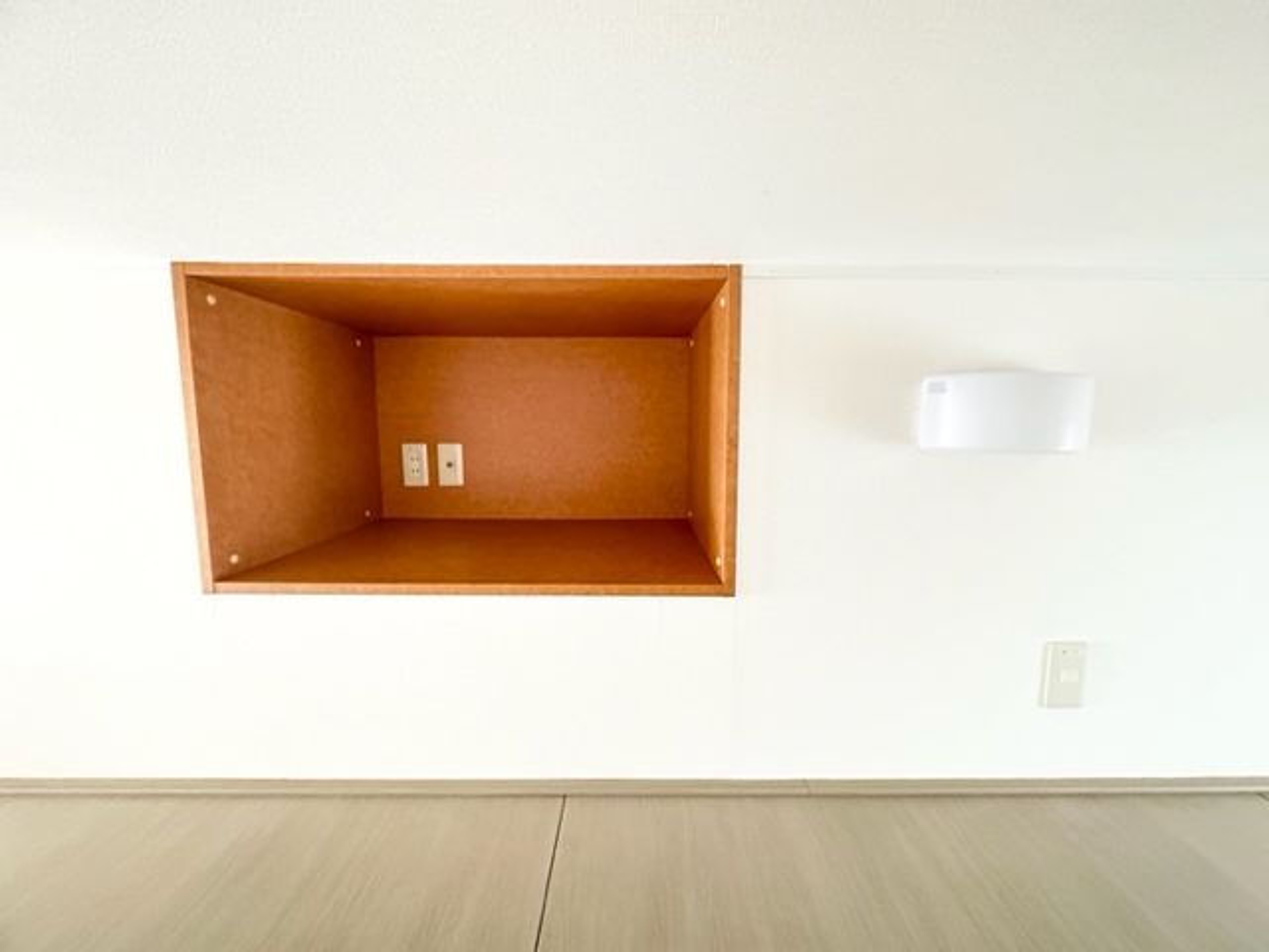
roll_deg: -0.1
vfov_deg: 85.7
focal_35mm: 14
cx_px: 634
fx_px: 513
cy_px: 476
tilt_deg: -6.6
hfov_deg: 102.1
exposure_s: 1/37
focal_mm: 2.22
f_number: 2.2
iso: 1600
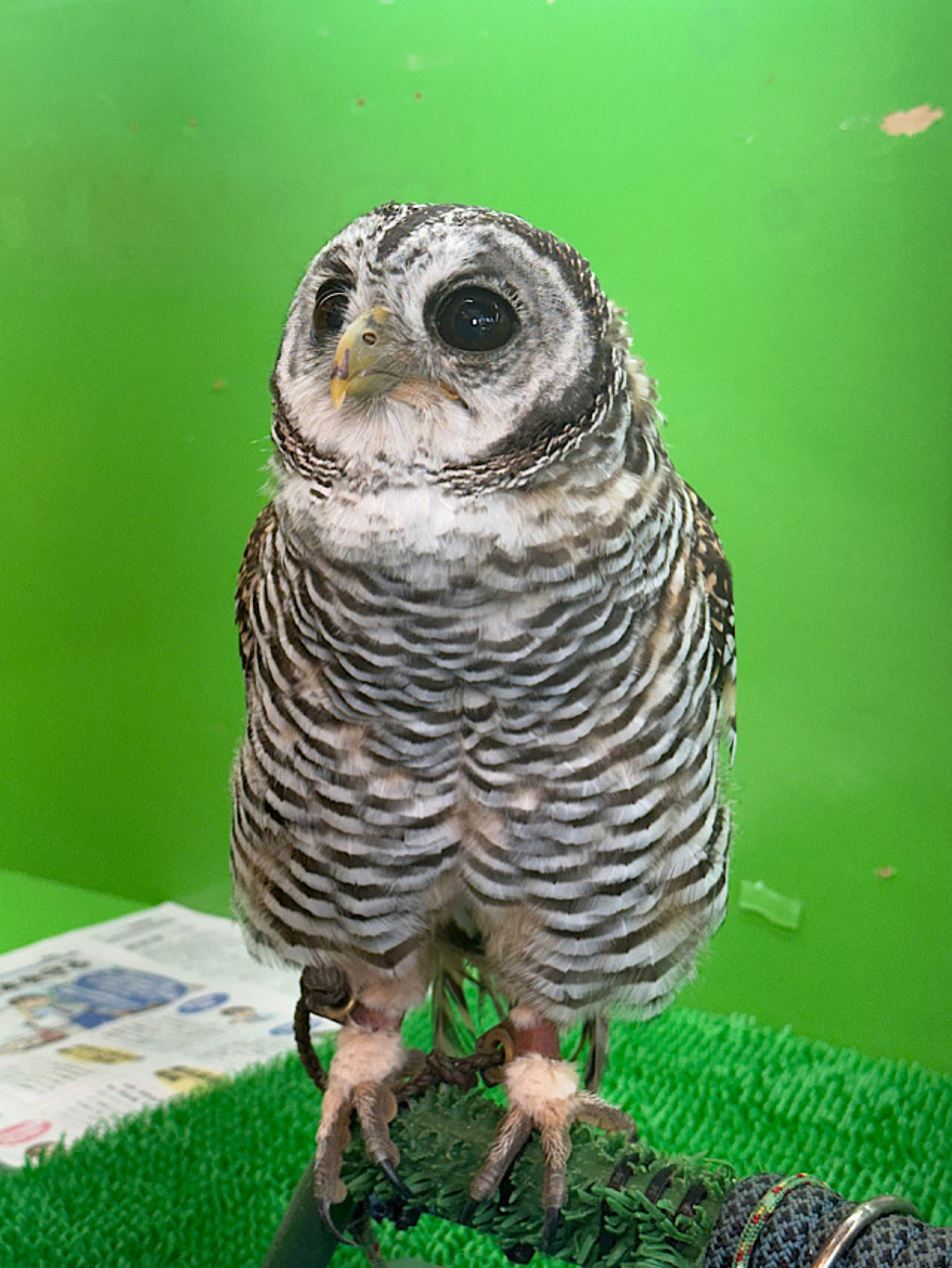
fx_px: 1760
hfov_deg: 30.3
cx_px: 476
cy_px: 634
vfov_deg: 39.7
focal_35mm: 48
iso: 125
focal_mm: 6.76
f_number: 1.78
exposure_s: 1/203
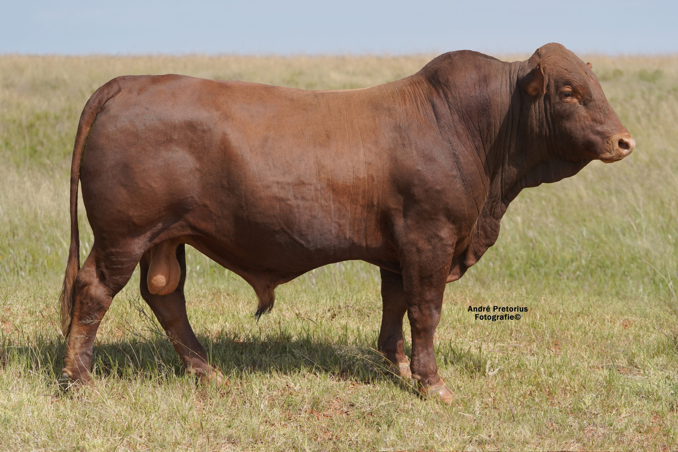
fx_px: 1620
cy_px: 226
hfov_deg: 23.6
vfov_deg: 15.9
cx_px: 339
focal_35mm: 86
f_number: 6.3
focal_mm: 86
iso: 400
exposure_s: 1/1000
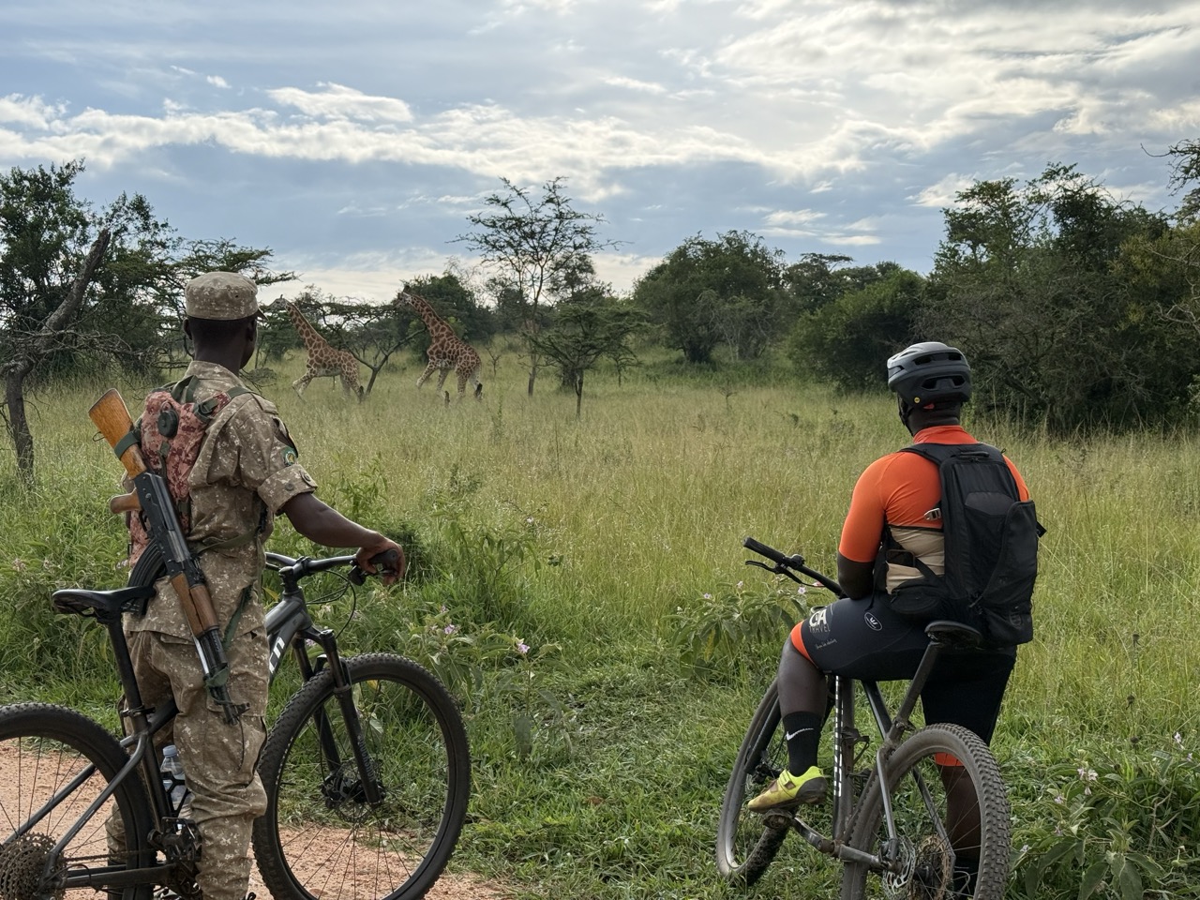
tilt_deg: -0.9
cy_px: 450
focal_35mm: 48
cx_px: 600
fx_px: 1664
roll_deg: -2.6
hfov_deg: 39.7
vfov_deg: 30.3
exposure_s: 1/4587
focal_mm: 6.76
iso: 64
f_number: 1.78
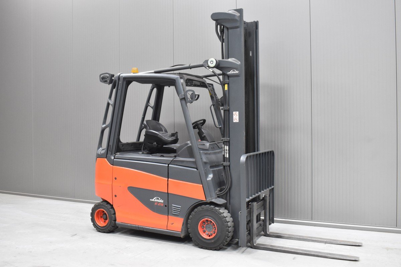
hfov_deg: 55.1
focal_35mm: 34
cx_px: 200
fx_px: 384
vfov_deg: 38.4
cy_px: 134
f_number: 5
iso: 1600
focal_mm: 23
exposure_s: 1/25
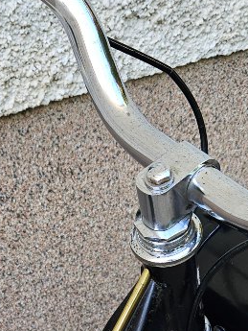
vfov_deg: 22.7
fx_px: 764
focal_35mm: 80
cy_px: 382
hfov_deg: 18.4
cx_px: 125
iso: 64
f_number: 1.8
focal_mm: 5.4
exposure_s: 1/180
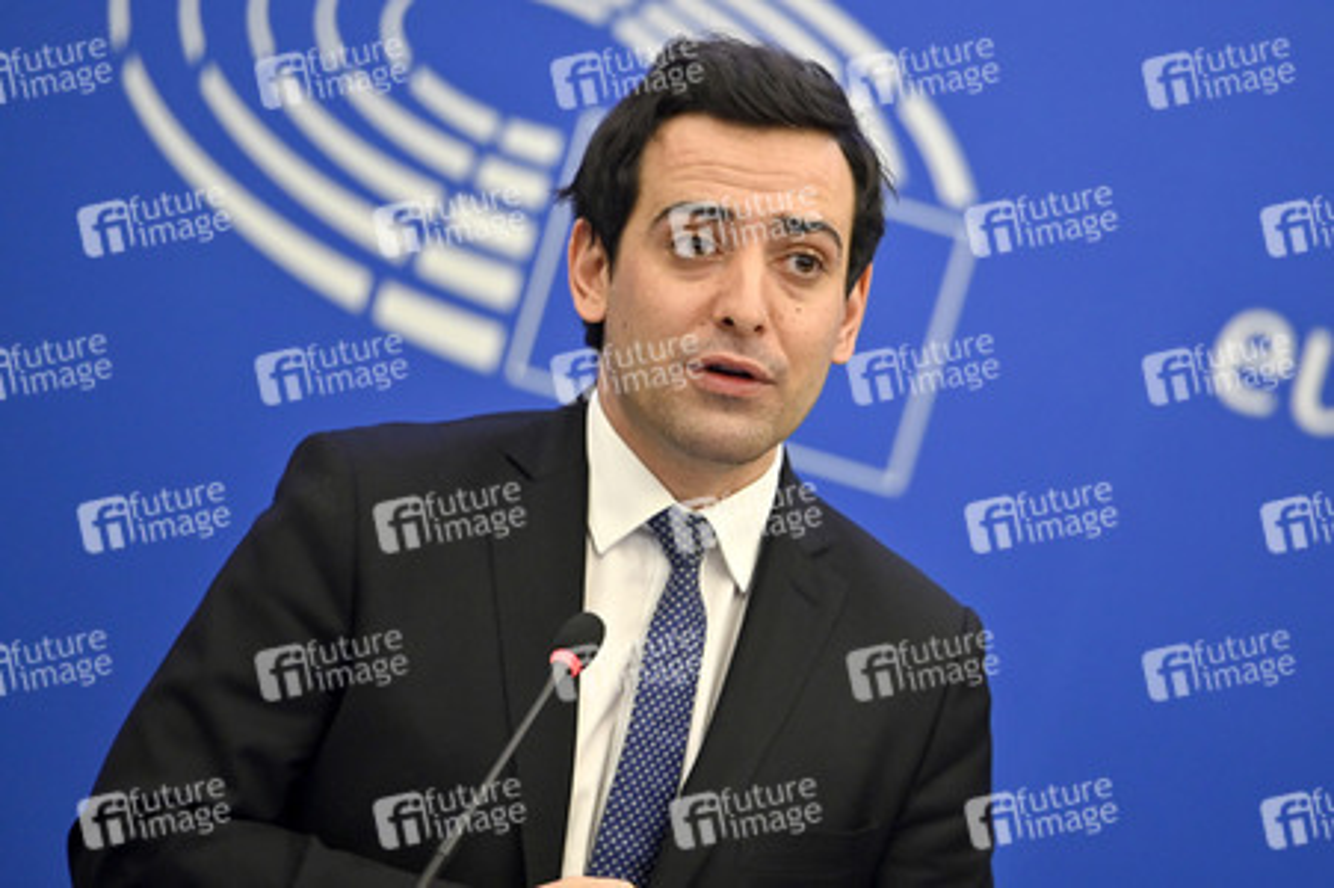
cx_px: 667
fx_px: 7405
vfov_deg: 6.9
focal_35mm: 200
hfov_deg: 10.3
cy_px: 444
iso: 1600
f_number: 2.8
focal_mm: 200
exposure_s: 1/400
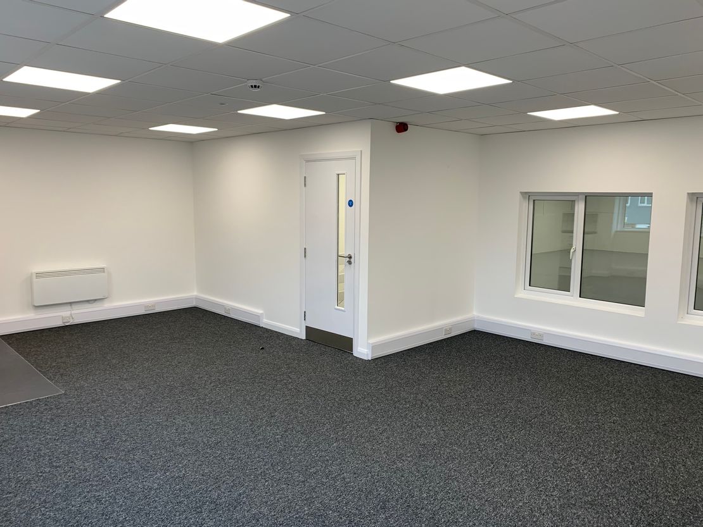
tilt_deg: -6.4
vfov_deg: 53.1
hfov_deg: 67.3
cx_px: 352
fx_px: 528
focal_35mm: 26
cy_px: 264
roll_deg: -0.4
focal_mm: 4.25
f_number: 1.8
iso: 64
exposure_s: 1/100
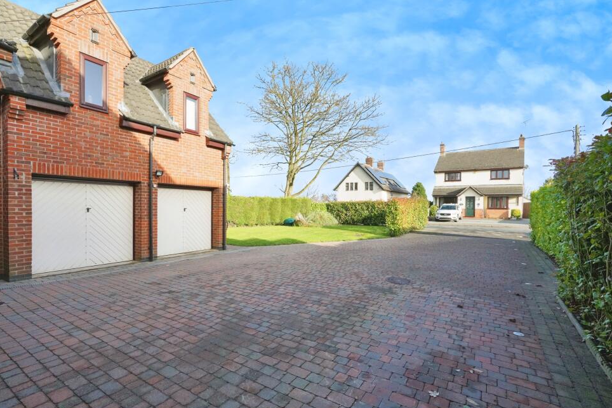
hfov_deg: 93.2
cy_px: 207
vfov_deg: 70.5
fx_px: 289
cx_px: 291
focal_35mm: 17
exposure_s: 1/2000
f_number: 7.1
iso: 2000
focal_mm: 16
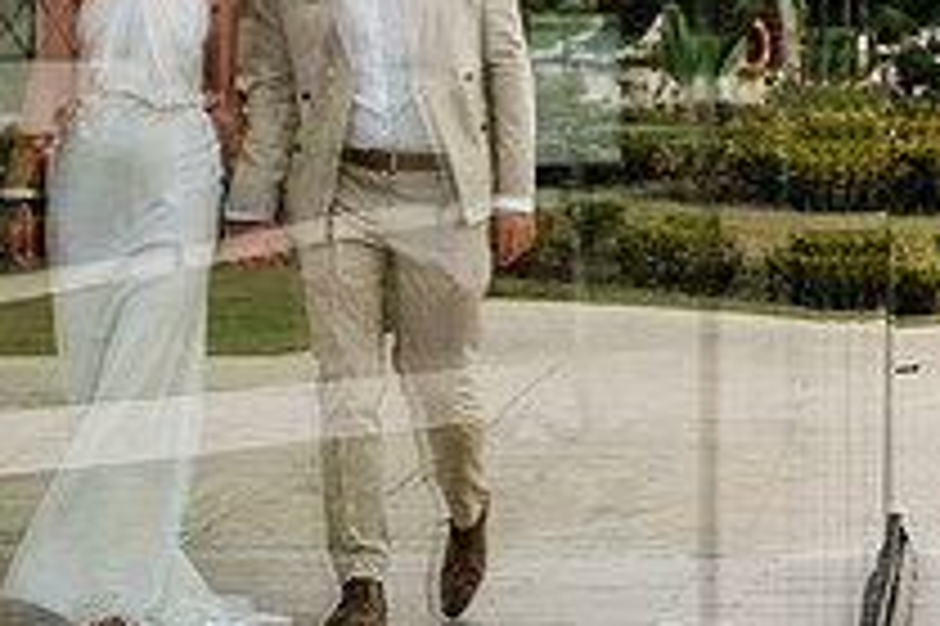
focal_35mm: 153
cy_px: -74
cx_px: 815
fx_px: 3992
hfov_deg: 13.3
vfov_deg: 8.9
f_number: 2
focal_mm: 33
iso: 250
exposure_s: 1/80
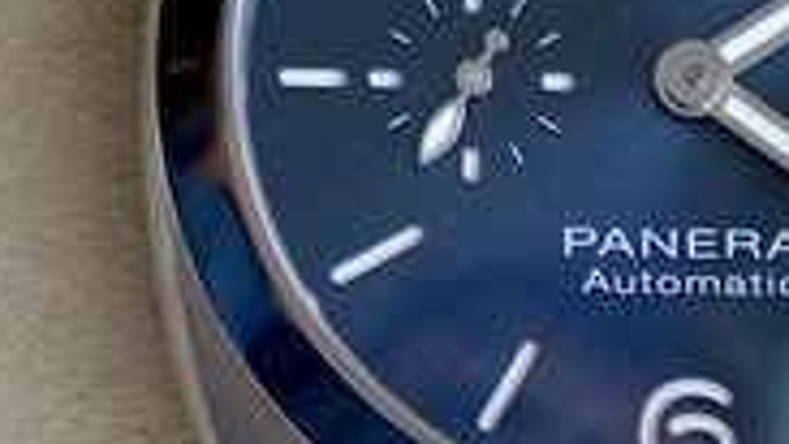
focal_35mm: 413
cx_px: 774
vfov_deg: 2.9
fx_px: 8642
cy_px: 177
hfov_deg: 5.2
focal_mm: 40
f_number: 3.5
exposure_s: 1/60
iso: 400
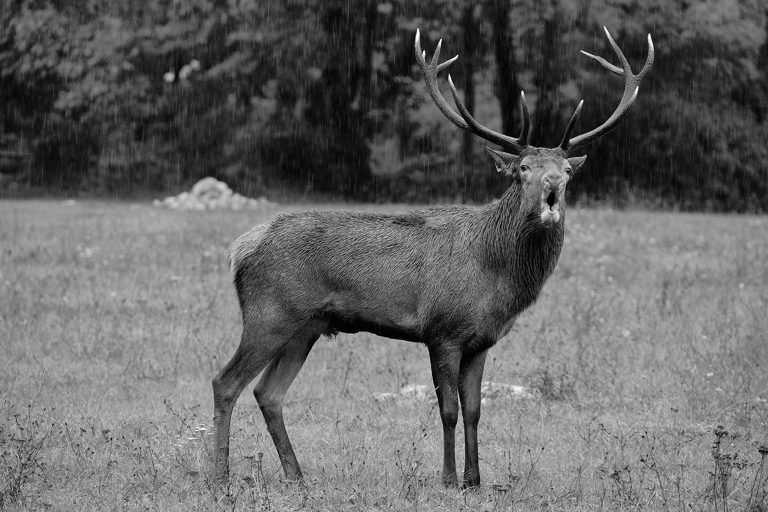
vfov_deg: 4.0
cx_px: 384
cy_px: 256
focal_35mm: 347
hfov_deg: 5.9
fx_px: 7402
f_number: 6.4
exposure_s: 1/125
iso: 320
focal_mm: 231
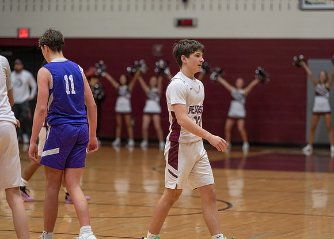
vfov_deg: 10.1
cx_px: 167
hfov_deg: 14.1
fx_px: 1351
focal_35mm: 143
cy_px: 120
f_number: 2.8
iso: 1600
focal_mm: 136
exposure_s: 1/500
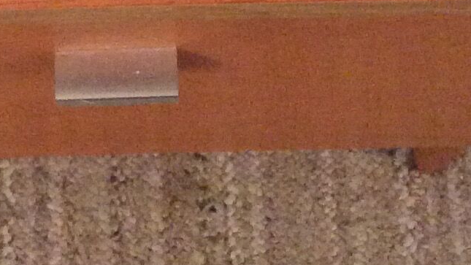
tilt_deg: -66.1
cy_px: -174
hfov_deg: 15.3
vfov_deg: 8.4
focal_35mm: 140
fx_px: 1749
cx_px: 103
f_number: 2.4
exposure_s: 1/17
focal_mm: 3.3
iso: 250
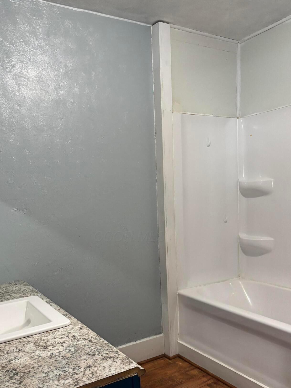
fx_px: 359
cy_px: 237
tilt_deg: -7.3
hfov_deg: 44.1
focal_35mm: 32
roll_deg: +2.8
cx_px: 129
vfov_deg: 56.3
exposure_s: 1/60
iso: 320
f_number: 1.6
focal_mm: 5.96
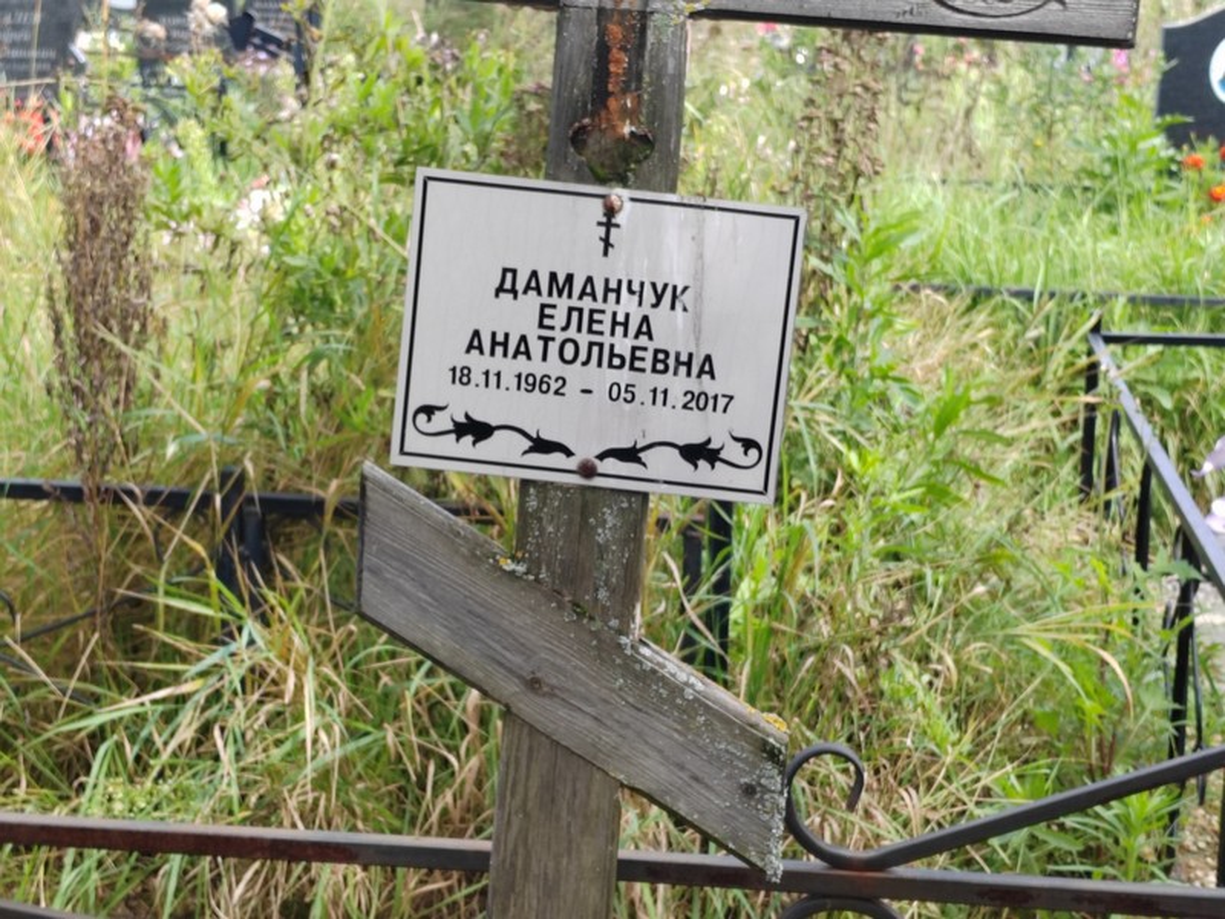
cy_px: 460
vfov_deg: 20.7
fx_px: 2513
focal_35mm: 71
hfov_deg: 27.4
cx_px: 612
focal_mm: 5.52
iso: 100
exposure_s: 1/220
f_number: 1.9
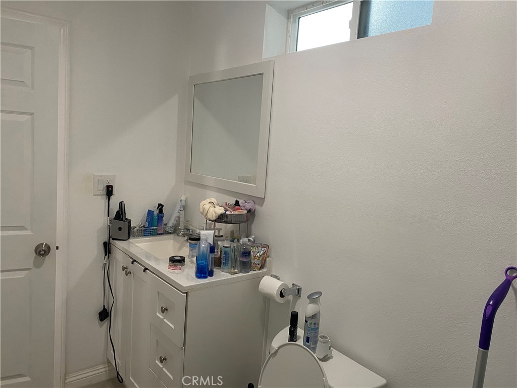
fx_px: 388
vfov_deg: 53.1
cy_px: 194
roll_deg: -4.6
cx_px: 258
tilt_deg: -7.0
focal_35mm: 26
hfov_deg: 67.3
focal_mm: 4.25
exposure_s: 1/60
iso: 125
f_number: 1.8
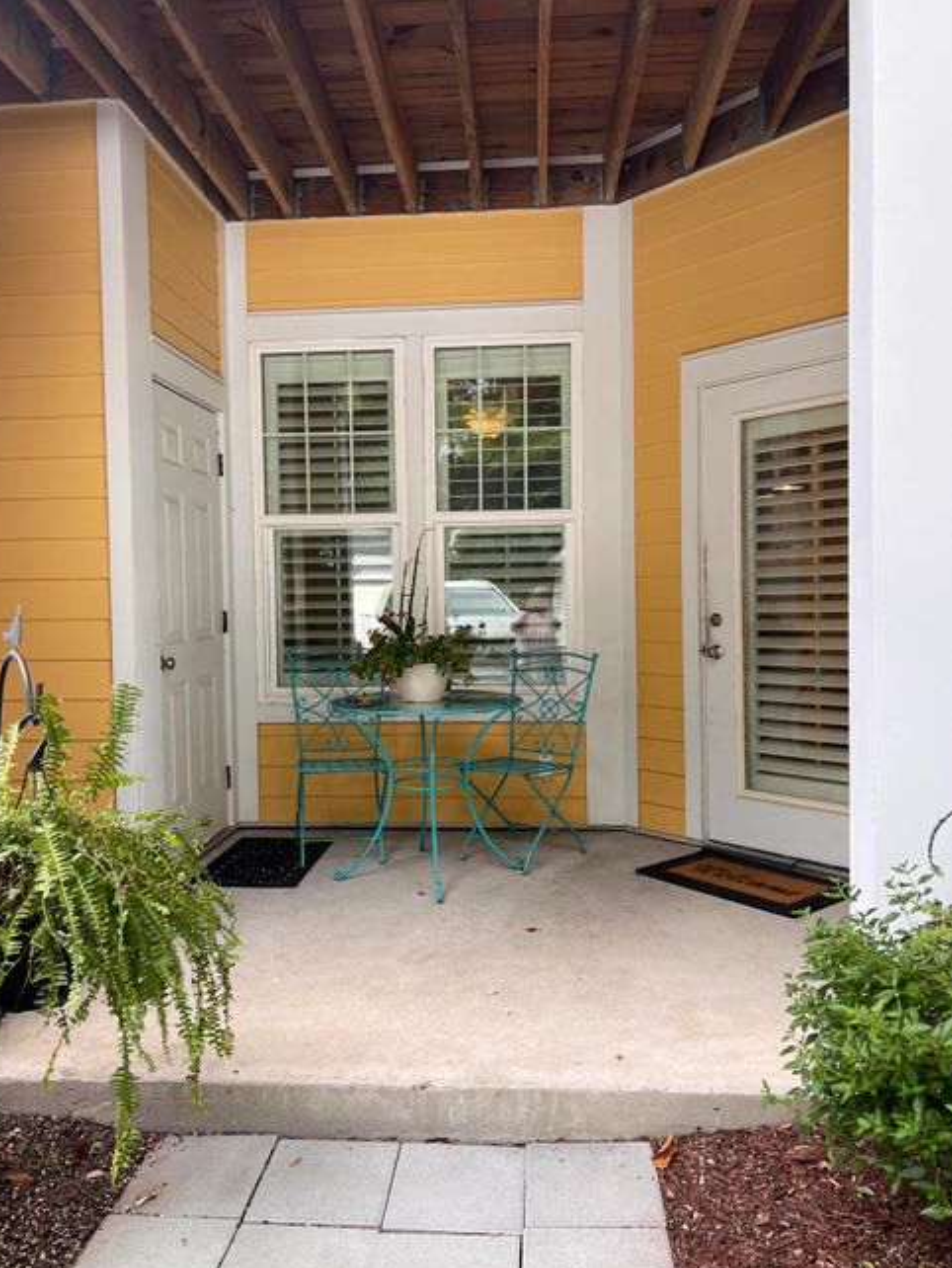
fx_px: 989
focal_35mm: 27
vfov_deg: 65.3
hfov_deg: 51.4
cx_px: 464
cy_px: 625
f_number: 1.5
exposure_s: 1/301
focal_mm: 5.7
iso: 50
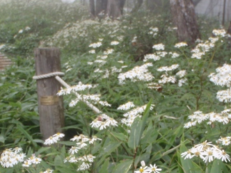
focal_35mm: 65
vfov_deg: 22.2
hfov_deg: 29.8
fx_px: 434
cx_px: 127
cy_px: 142
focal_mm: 6.53
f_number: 4.1
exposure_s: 1/60
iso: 64
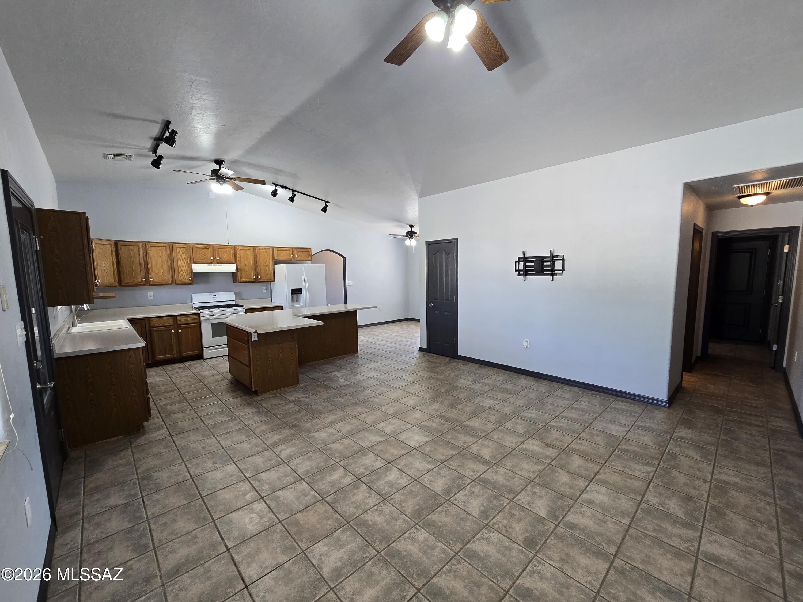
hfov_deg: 106.2
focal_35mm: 13
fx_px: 302
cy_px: 301
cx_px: 402
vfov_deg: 89.9
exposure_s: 1/60
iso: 160
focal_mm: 2.2
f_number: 2.2
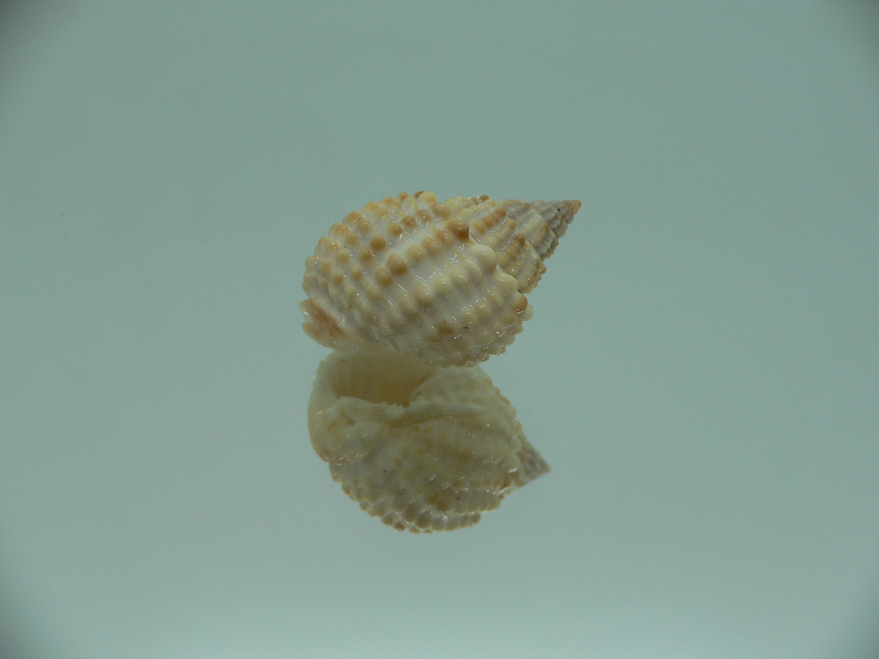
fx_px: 889
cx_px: 440
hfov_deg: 52.6
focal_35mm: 35
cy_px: 330
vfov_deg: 40.7
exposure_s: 1/60
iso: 80
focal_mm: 4.6
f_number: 2.8
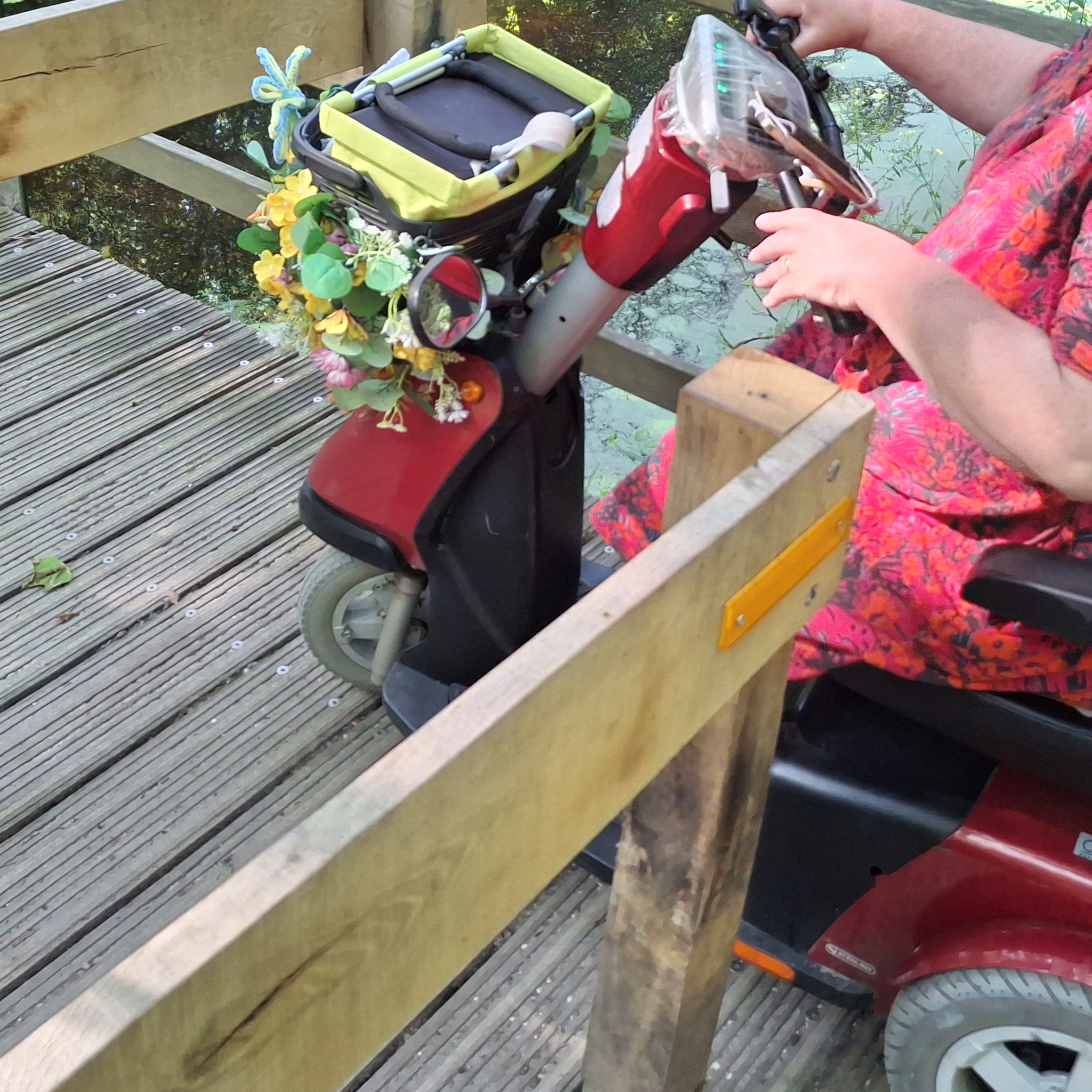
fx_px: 1570
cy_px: 293
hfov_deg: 38.3
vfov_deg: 37.5
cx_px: 526
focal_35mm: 44
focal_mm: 4.69
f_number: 1.8
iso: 64
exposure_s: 1/100
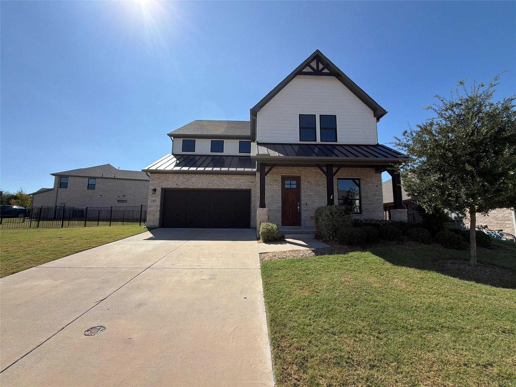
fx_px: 209
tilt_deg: +7.6
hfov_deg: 102.1
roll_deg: -0.1
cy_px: 194
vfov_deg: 85.7
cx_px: 258
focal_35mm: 14
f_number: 2.2
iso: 20
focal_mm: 2.22
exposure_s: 1/1125
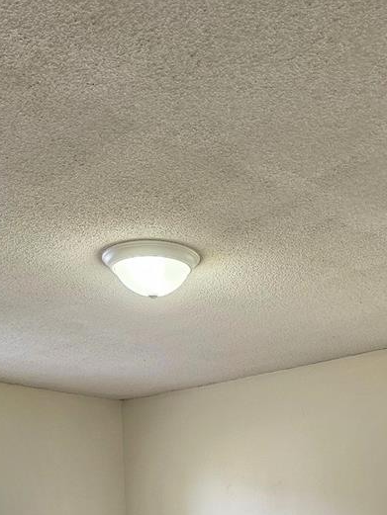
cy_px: 589
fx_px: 790
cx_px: 231
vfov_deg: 31.4
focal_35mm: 53
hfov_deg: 27.5
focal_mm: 6.3
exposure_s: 1/180
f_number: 1.7
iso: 125
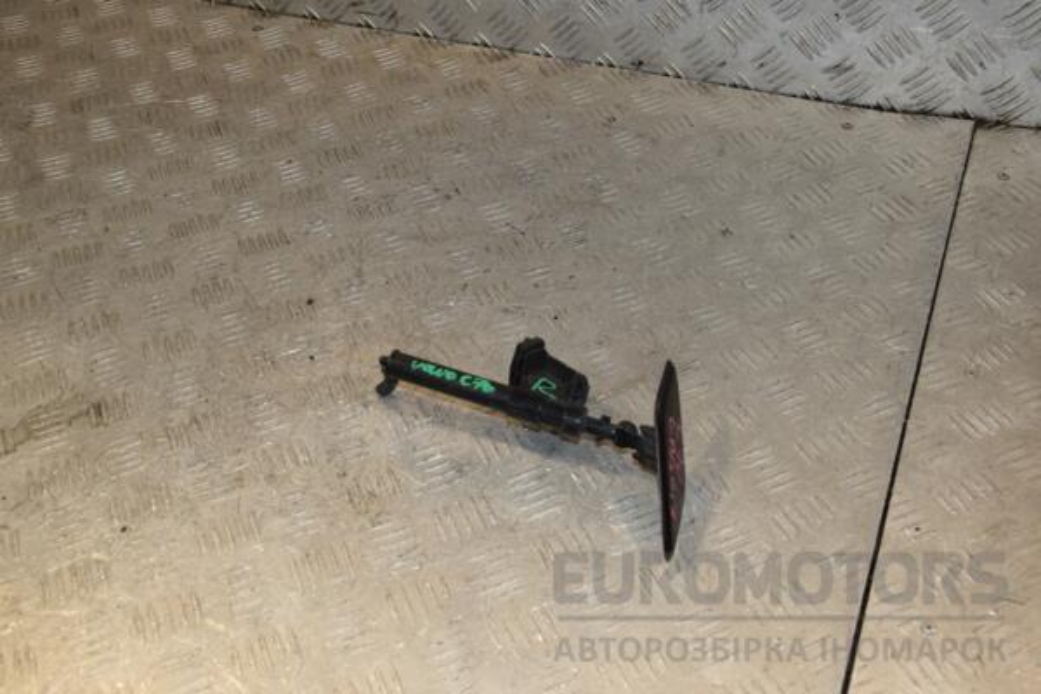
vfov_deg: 34.2
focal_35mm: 39
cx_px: 520
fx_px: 1128
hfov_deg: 49.6
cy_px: 347
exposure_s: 1/200
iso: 800
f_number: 7.1
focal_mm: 26
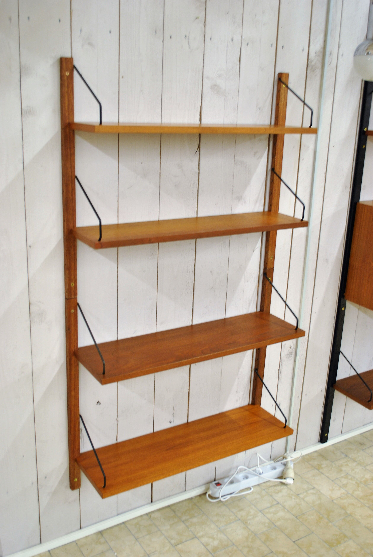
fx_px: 558
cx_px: 186
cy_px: 278
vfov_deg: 53.1
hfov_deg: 37.0
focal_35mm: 36
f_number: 4
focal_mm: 24
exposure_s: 1/10
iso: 200
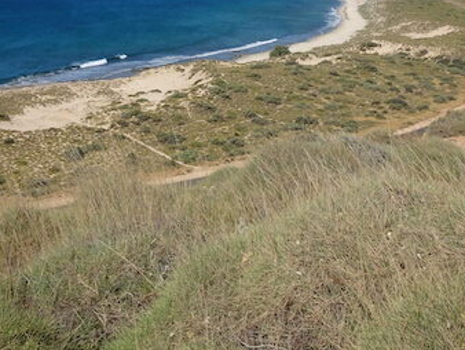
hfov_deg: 31.7
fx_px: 820
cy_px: 46
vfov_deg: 23.5
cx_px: 243
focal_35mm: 61
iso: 80
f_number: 4
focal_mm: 5.61
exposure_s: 1/1250
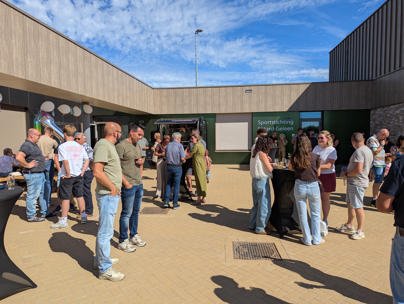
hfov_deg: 71.5
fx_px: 280
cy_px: 152
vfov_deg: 56.9
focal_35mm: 24
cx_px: 202
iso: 41
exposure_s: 1/2976
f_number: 1.85
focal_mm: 6.81
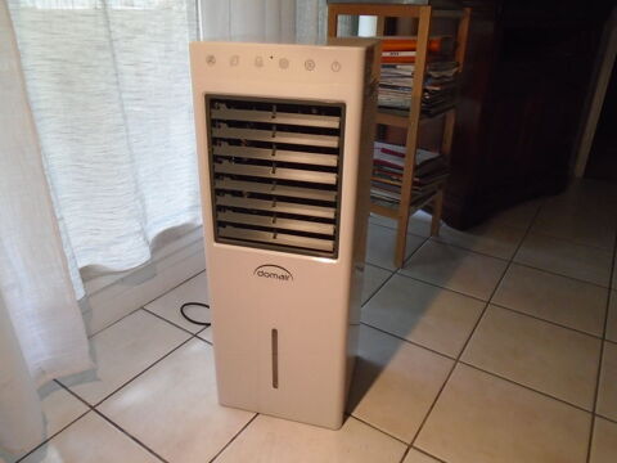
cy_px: 232
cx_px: 308
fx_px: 463
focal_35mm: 26
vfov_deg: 53.1
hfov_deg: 67.3
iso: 400
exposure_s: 1/30
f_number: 3.2
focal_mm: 4.6
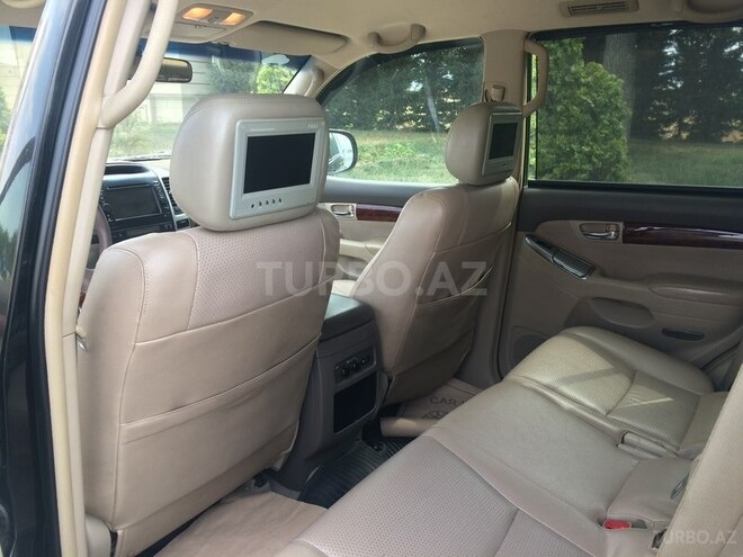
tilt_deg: -18.2
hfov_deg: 61.7
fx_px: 622
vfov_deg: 48.2
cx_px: 372
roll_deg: -0.8
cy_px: 278
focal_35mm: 29
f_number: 2.2
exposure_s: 1/102
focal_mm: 4.15
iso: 32
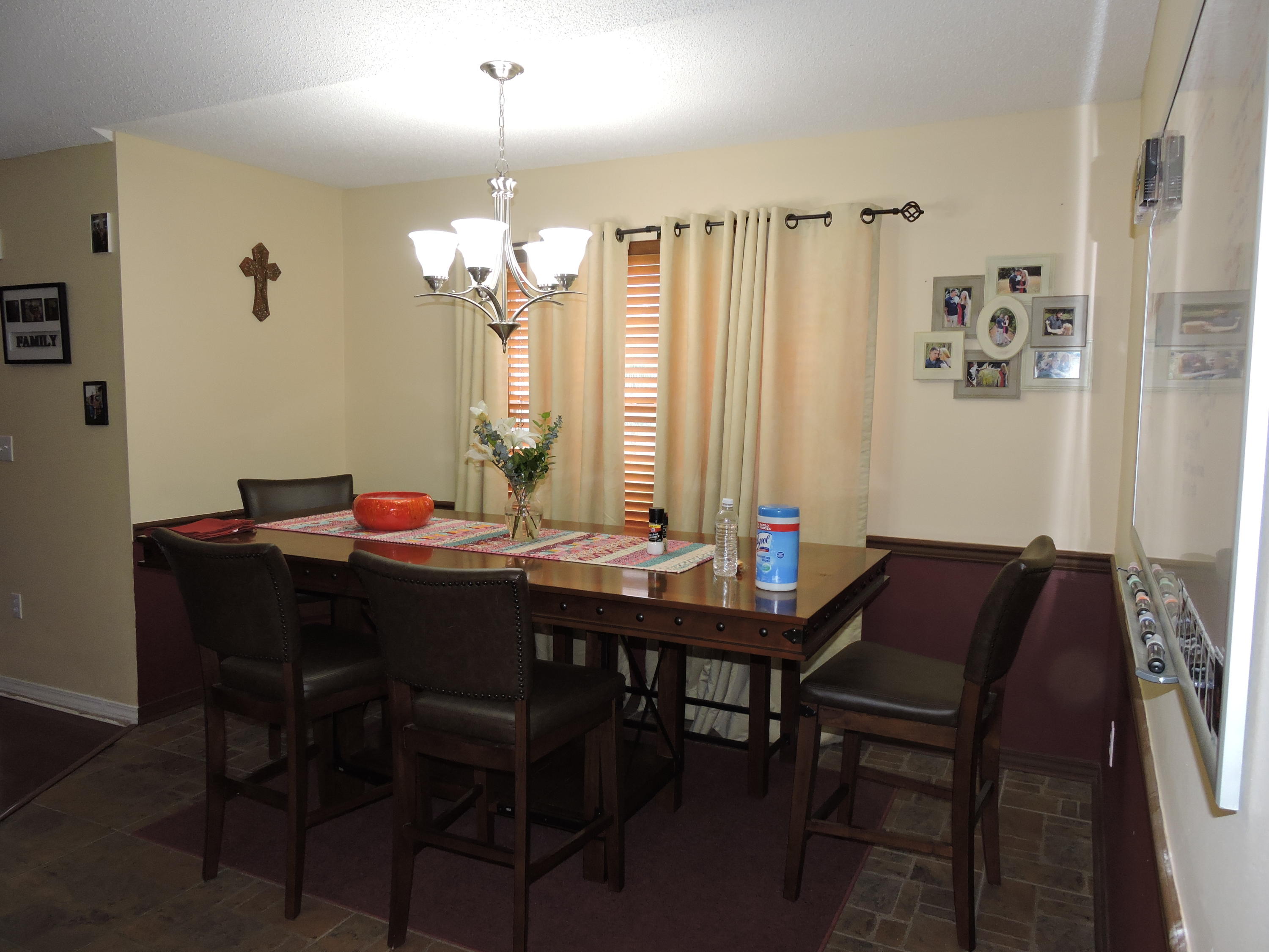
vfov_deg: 56.8
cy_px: 476
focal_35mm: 24
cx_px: 634
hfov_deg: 71.6
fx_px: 880
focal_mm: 4.3
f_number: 3.3
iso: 200
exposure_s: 1/30
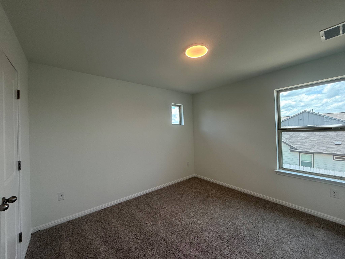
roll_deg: +1.7
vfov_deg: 85.7
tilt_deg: +0.9
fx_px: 140
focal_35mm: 14
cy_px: 130
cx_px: 172
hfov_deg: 102.1
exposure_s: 1/120
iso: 80
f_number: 2.2
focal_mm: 2.22
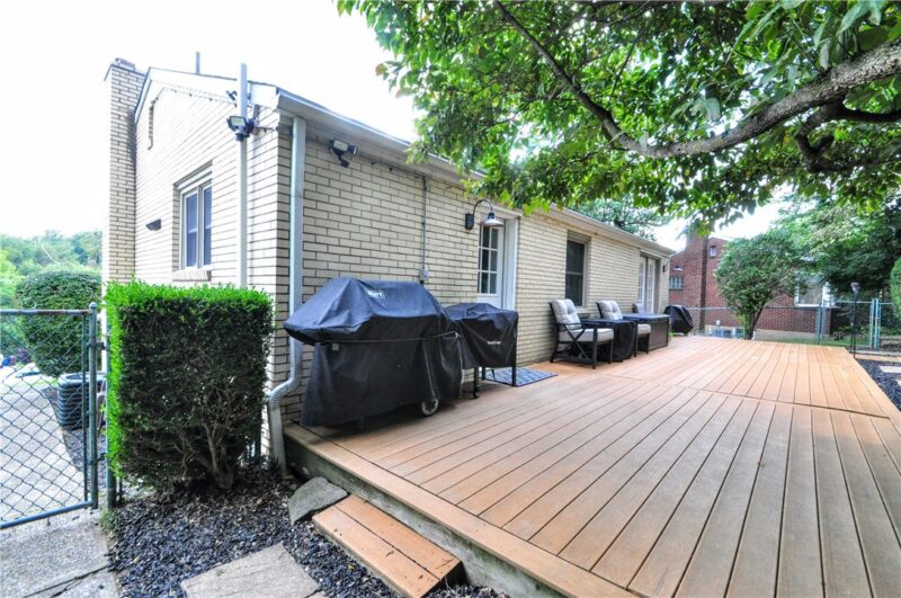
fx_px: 375
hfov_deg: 100.5
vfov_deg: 77.2
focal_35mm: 15
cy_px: 299
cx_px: 450
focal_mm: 10
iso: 1800
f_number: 8
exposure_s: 1/200
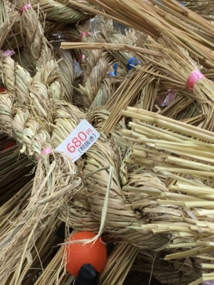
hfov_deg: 20.4
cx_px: 90
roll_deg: -5.4
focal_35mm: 72
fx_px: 593
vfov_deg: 26.5
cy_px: 229
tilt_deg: -40.6
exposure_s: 1/60
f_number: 2.2
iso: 32
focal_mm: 4.15
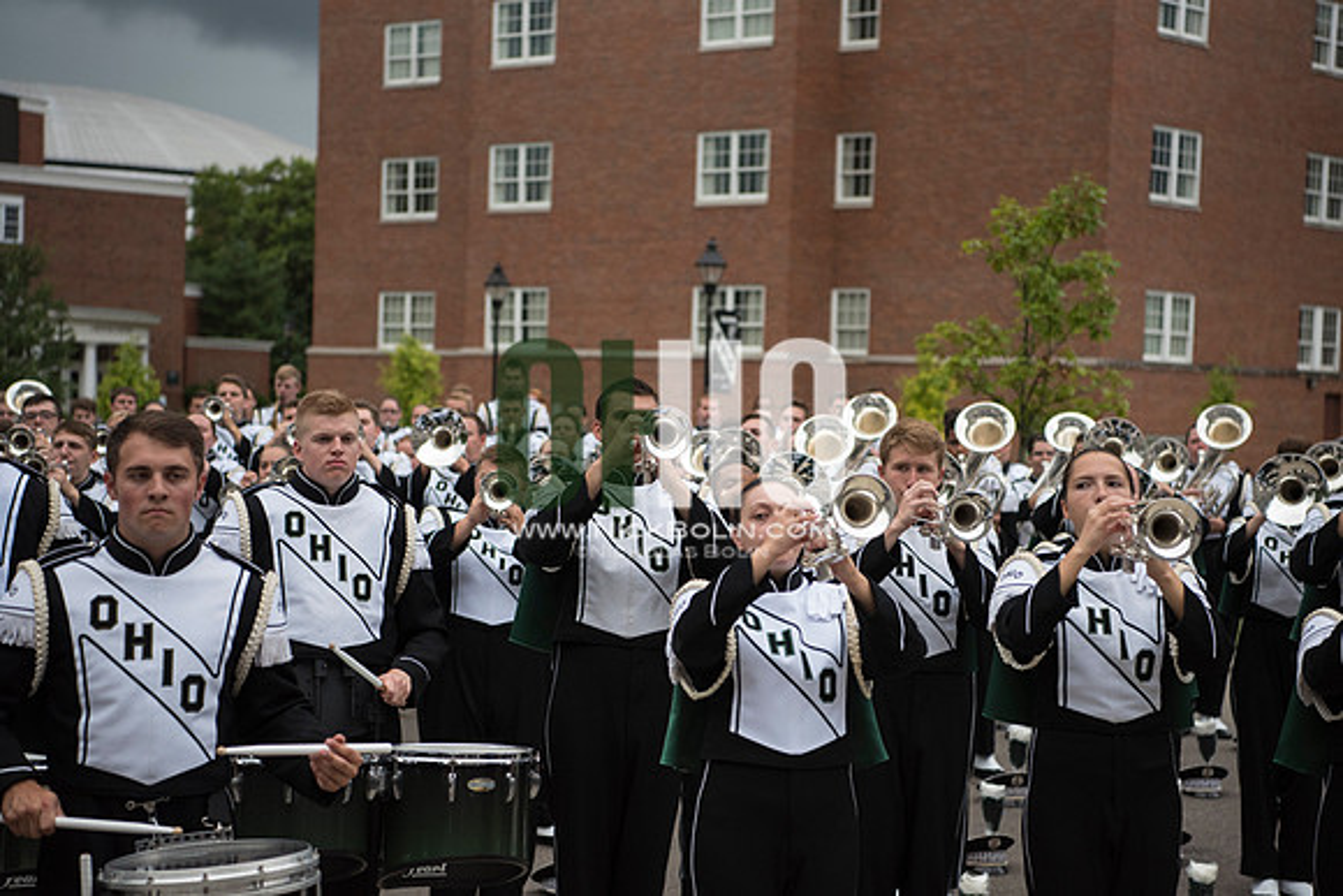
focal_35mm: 70
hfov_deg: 28.8
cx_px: 672
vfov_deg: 19.5
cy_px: 448
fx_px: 2612
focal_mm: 70
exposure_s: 1/3200
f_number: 3.5
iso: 1600
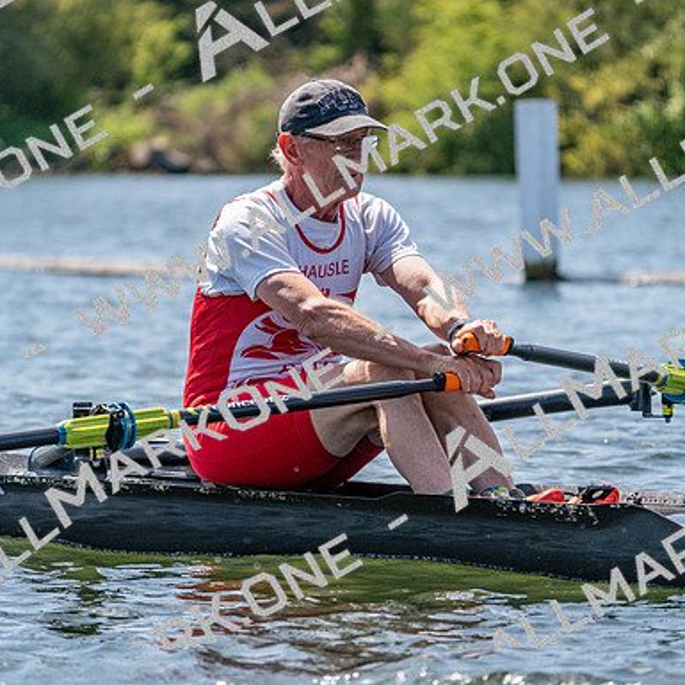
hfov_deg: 6.8
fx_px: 5799
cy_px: 342
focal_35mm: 259
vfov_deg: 6.8
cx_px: 294
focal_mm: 202
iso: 320
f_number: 5.6
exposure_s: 1/2000
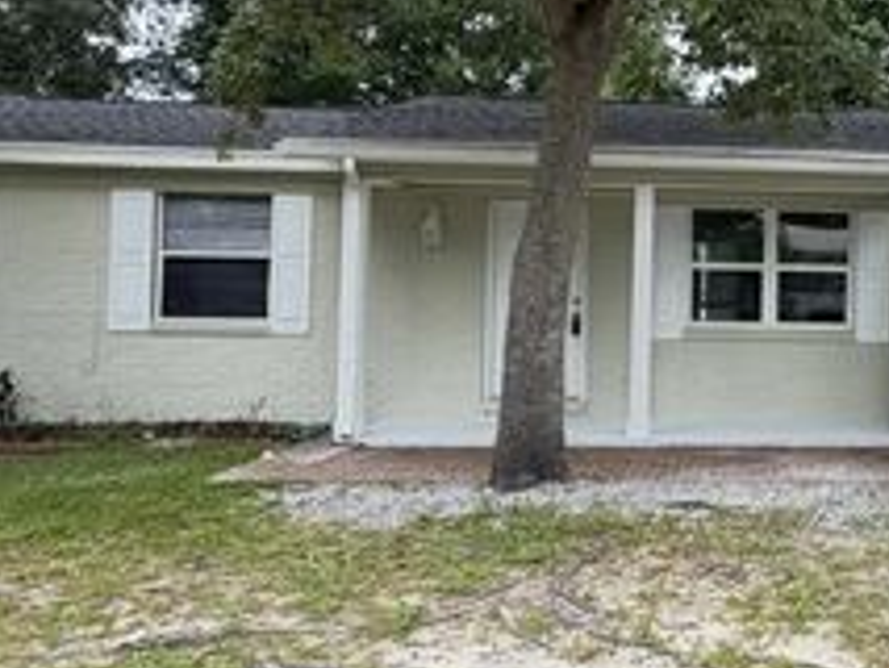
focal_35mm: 42
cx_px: 860
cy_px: 263
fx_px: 1079
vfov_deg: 34.3
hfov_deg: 40.1
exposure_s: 1/226
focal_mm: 2.22
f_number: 2.2
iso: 50
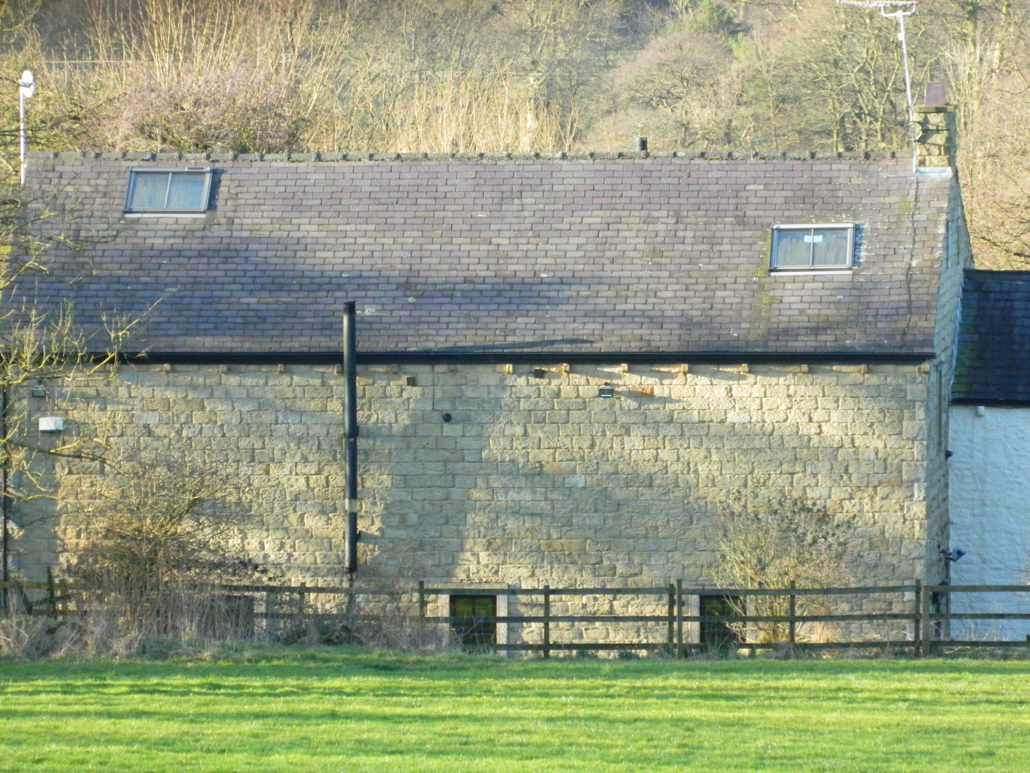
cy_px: 403
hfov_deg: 5.4
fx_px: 10831
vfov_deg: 4.1
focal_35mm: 364
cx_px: 493
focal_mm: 59.7
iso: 400
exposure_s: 1/200
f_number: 5.6
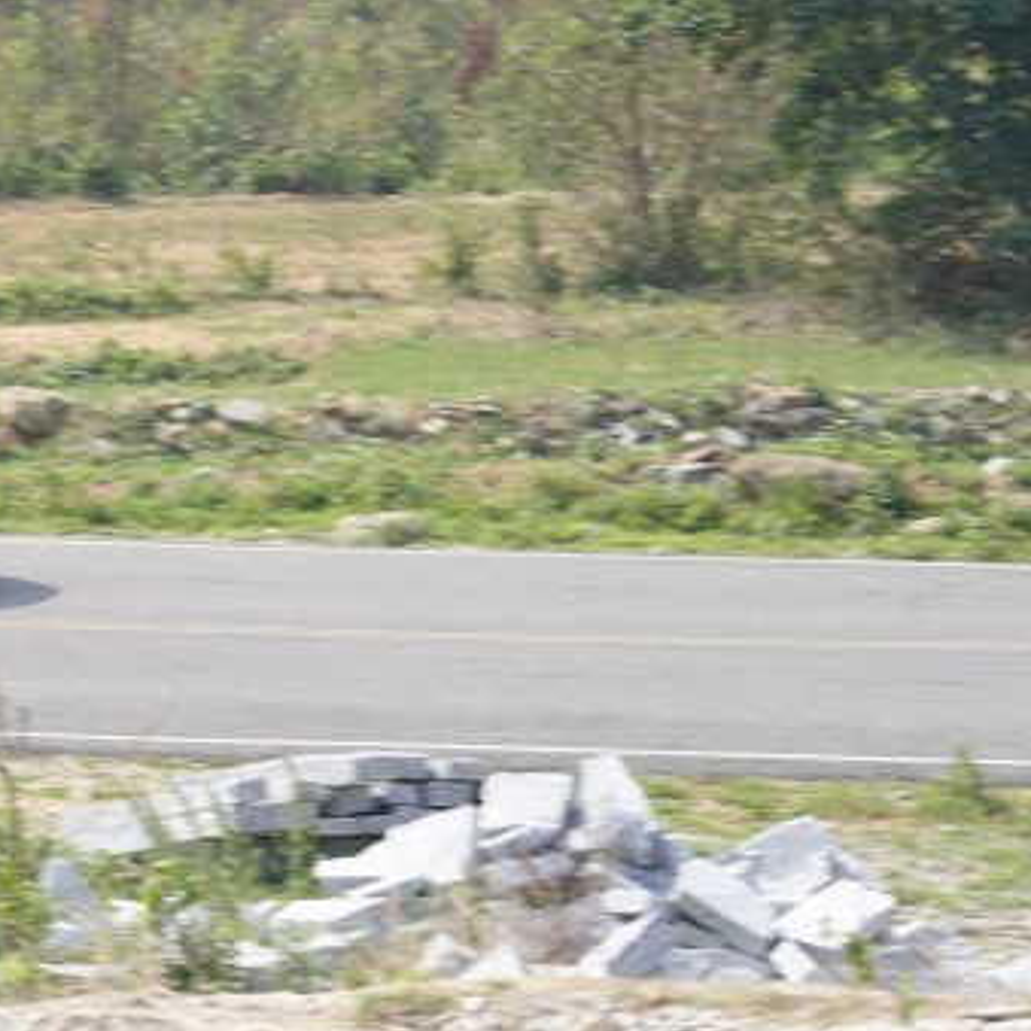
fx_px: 12434
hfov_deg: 4.7
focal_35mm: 369
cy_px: 418
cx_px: -179
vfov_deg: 4.7
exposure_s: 1/125
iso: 100
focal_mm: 184
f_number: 9
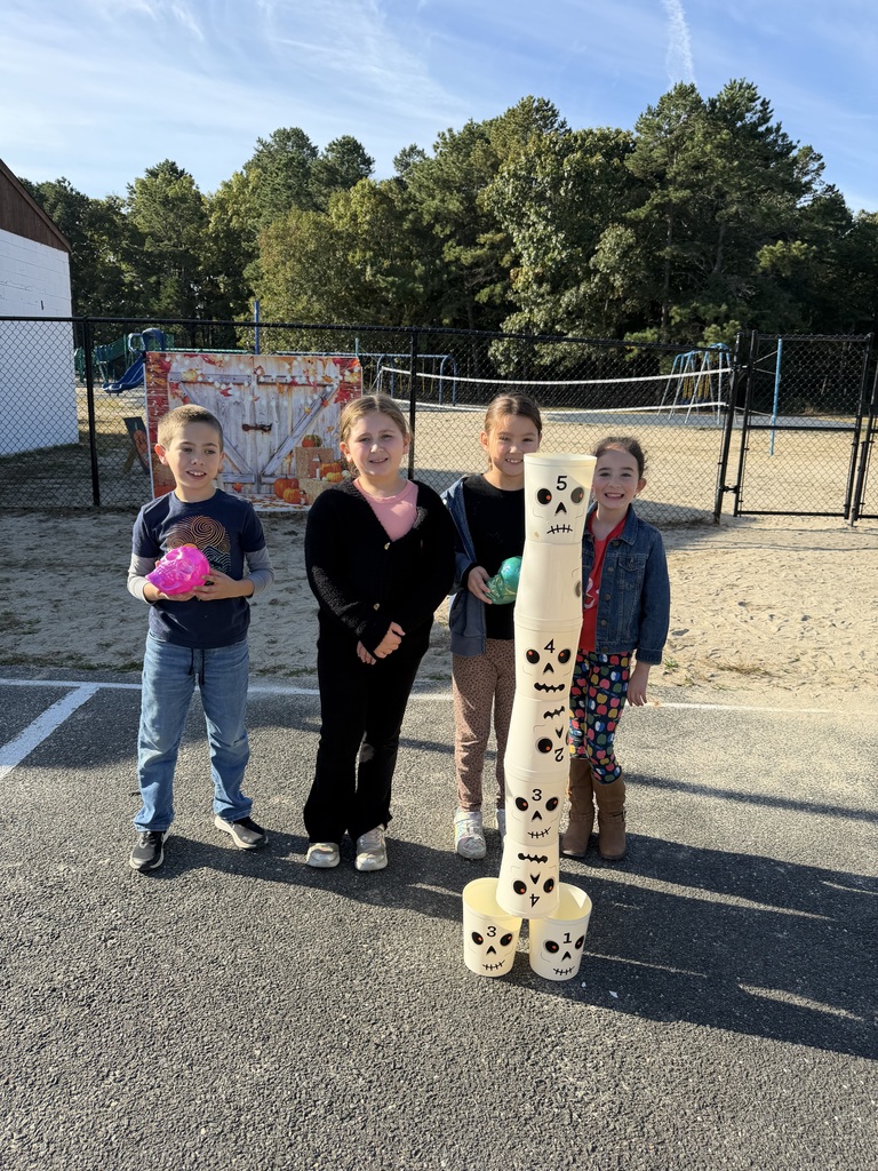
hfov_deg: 56.8
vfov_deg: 71.6
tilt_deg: -14.1
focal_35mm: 24
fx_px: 812
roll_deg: -2.6
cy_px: 586
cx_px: 439
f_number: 1.78
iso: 80
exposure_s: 1/2169
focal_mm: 6.76
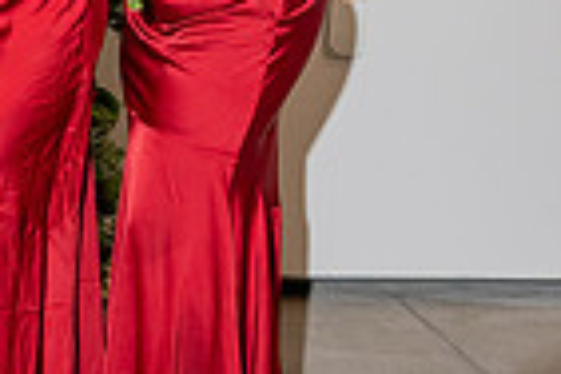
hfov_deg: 13.9
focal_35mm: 132
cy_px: -46
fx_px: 2057
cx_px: -446
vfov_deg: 10.3
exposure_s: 1/200
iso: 800
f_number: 4
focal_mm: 32
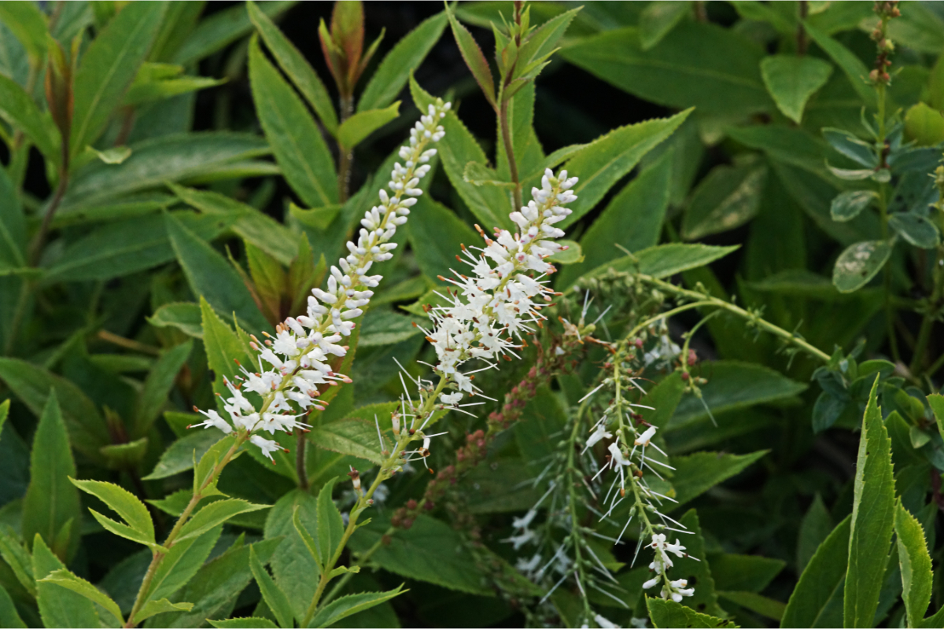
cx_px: 472
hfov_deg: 13.7
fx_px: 3933
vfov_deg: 9.1
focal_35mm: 150
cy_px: 314
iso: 1000
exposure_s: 1/160
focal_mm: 100
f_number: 8
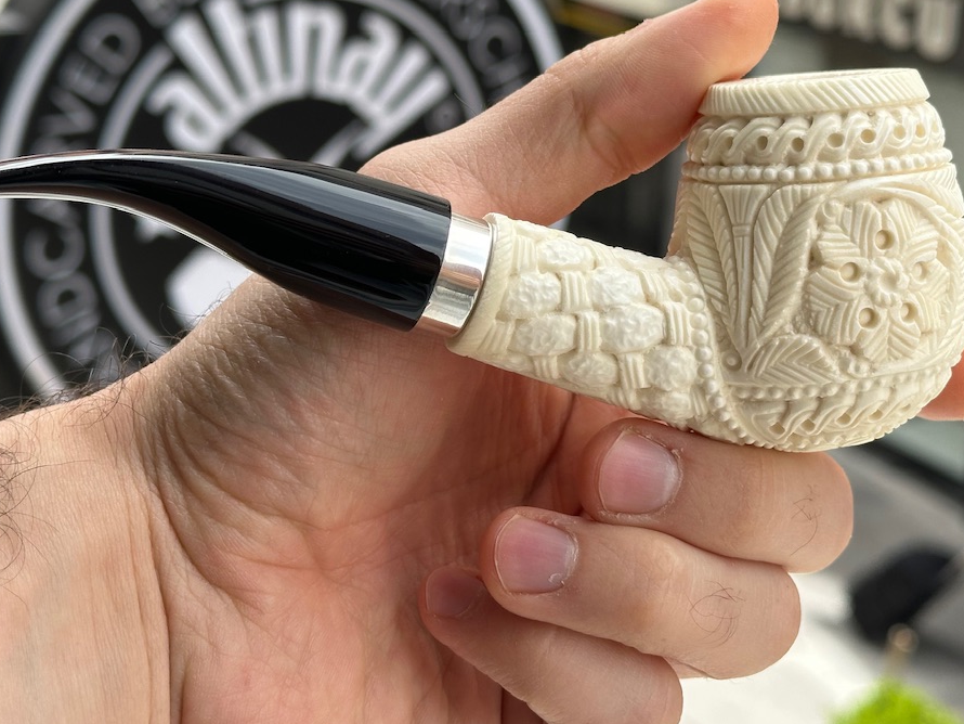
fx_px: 1922
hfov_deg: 28.1
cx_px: 521
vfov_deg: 21.3
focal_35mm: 69
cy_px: 249
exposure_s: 1/1242
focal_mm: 6.86
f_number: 1.78
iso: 64
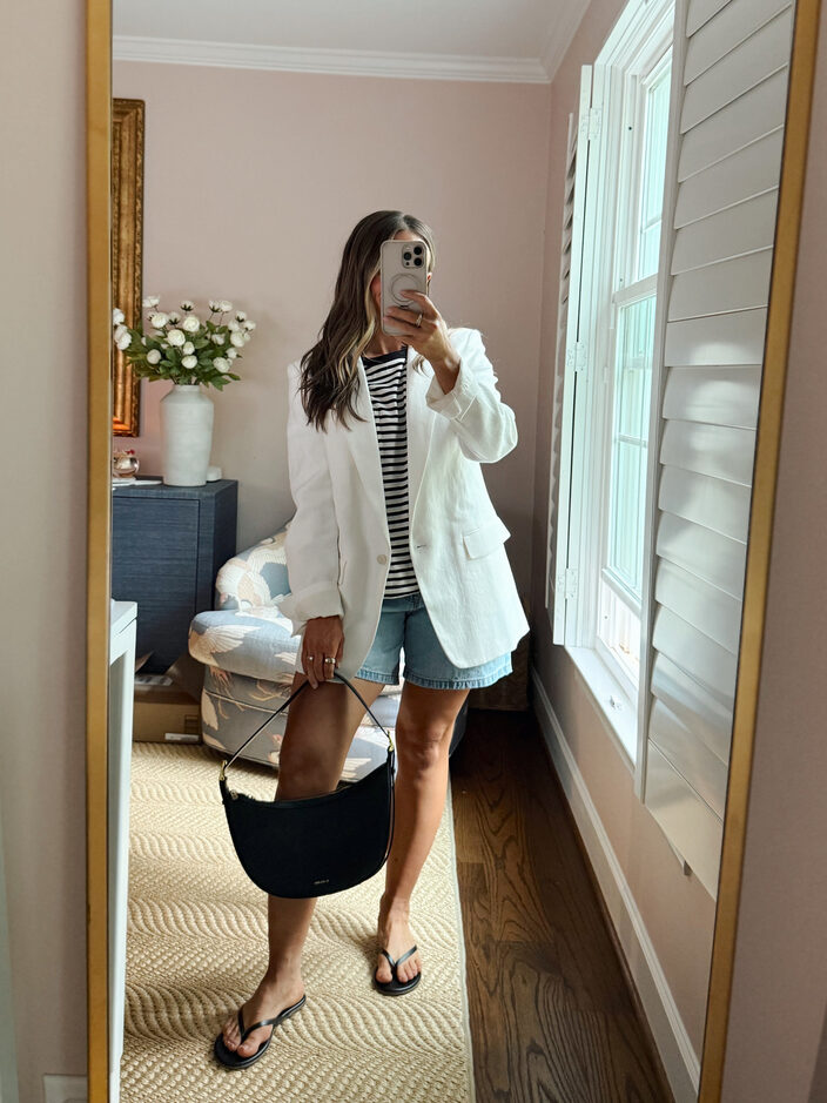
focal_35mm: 24
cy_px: 552
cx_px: 414
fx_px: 765
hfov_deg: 56.8
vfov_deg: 71.6
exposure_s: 1/60
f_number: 1.78
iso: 320
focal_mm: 6.76
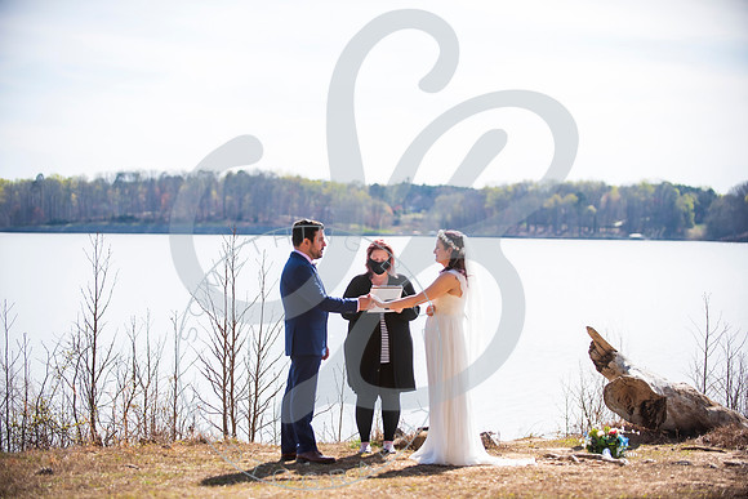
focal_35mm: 95
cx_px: 374
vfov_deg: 14.4
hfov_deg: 21.5
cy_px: 250
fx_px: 1974
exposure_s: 1/1000
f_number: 2.8
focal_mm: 95
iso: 100
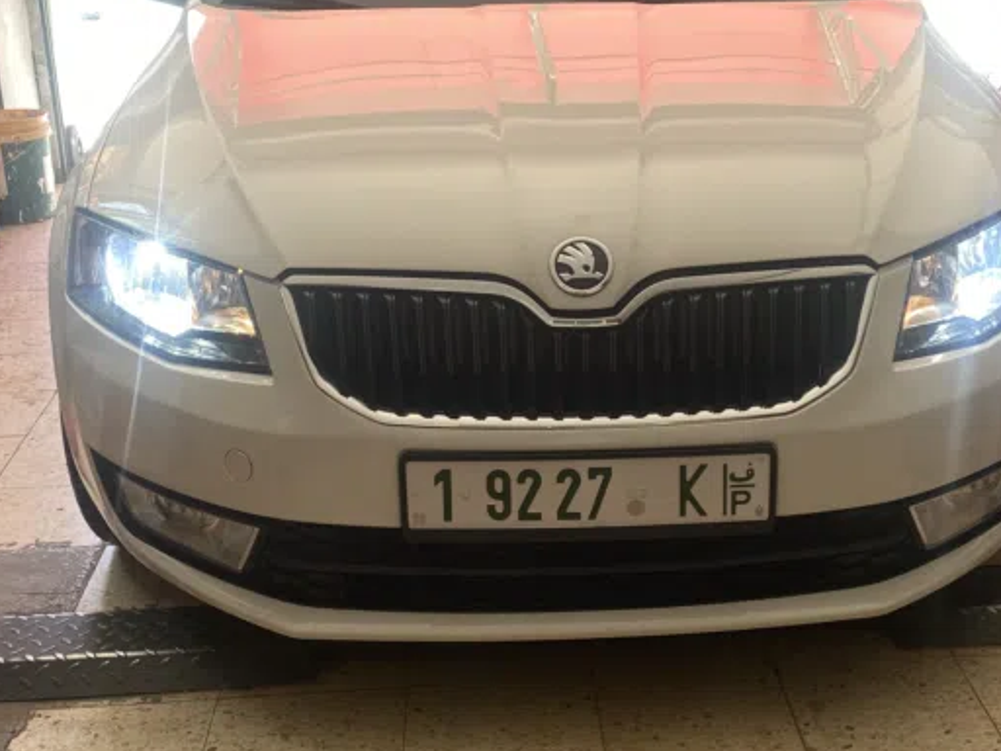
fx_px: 1504
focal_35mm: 52
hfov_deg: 36.6
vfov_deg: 28.0
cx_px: 614
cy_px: 434
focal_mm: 4.25
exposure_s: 1/100
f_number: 1.8
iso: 40
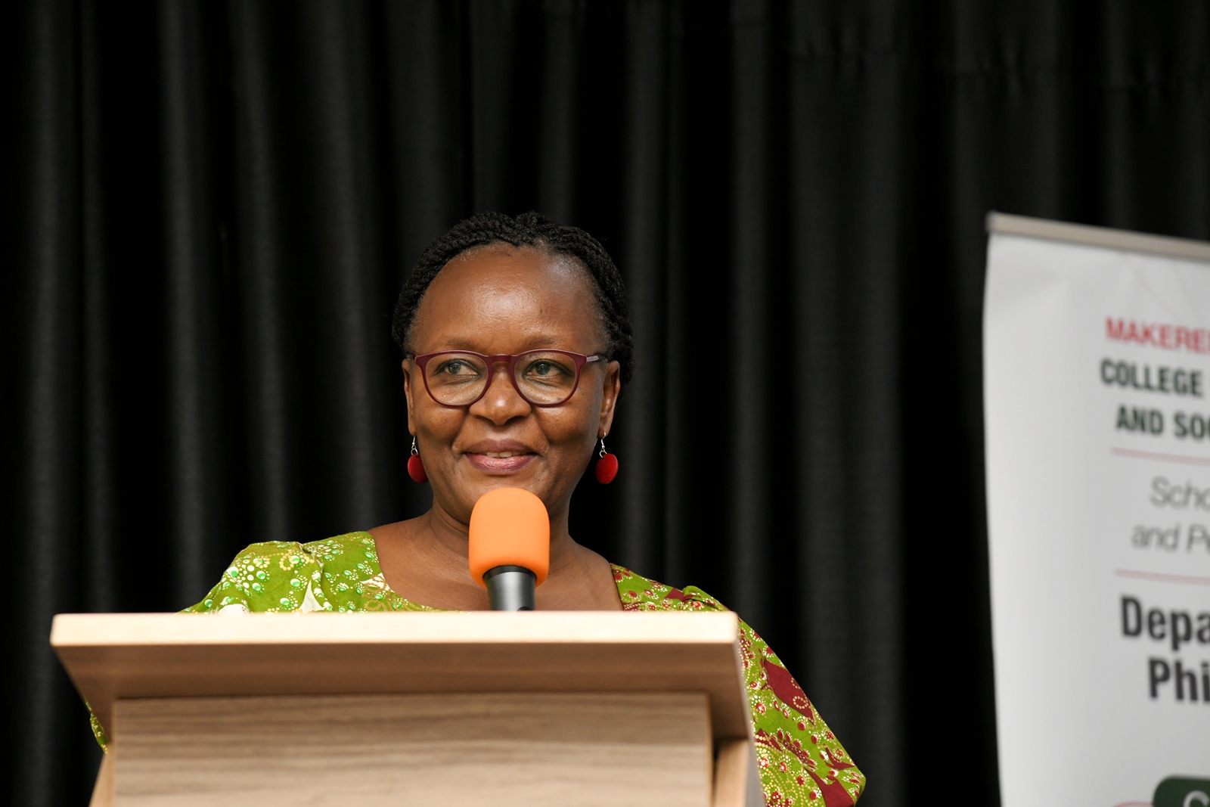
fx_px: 3529
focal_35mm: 105
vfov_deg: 13.0
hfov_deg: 19.5
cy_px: 404
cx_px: 605
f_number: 5.6
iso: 2000
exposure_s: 1/250
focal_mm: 105
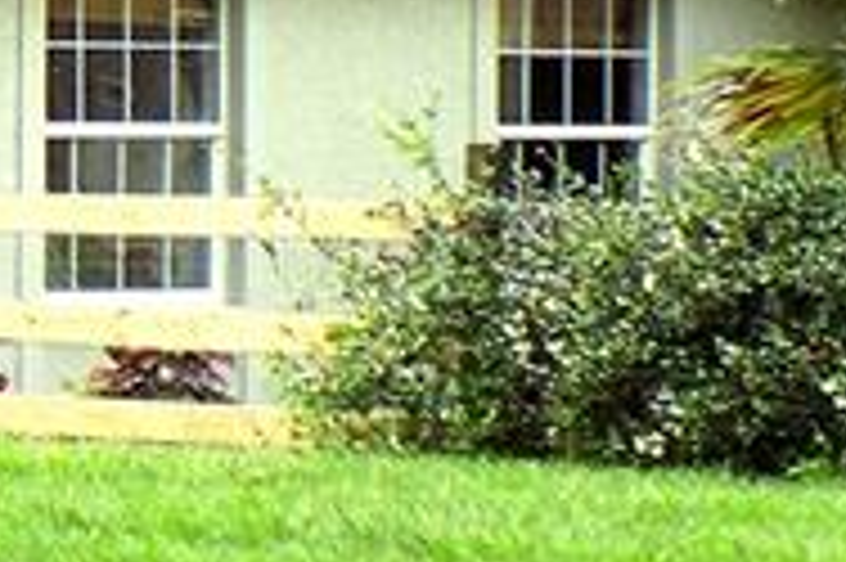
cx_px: -778
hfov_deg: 6.8
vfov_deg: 4.7
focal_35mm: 295
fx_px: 6926
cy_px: 324
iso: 80
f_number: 3.9
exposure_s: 1/250
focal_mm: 9.3
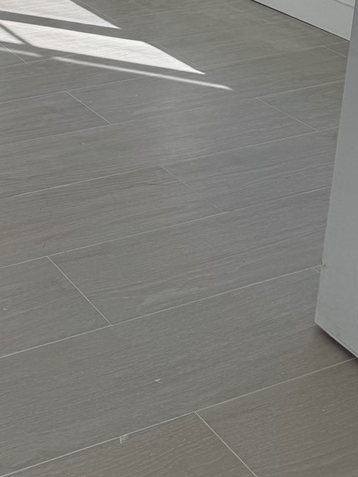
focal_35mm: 67
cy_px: -36
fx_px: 924
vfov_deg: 26.8
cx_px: -112
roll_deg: +0.8
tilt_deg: -16.8
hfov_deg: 20.1
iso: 80
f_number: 1.78
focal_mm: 6.76
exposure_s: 1/925
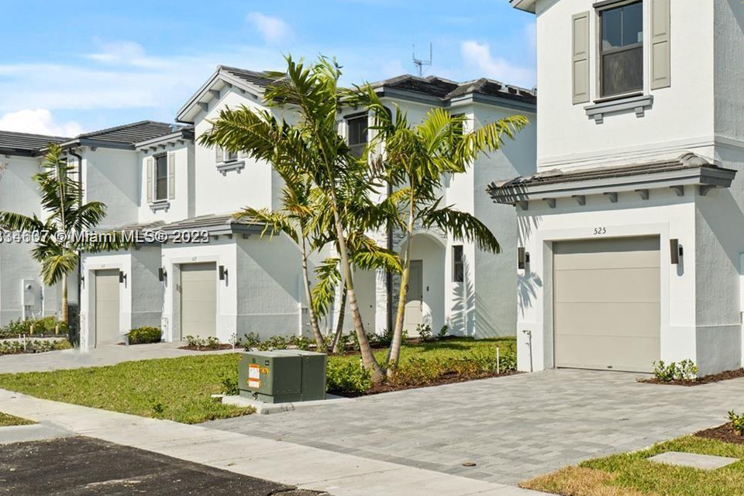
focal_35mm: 45
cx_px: 581
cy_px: 238
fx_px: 930
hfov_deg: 41.9
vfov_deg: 29.9
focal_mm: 18
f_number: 8
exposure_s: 1/200
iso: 160
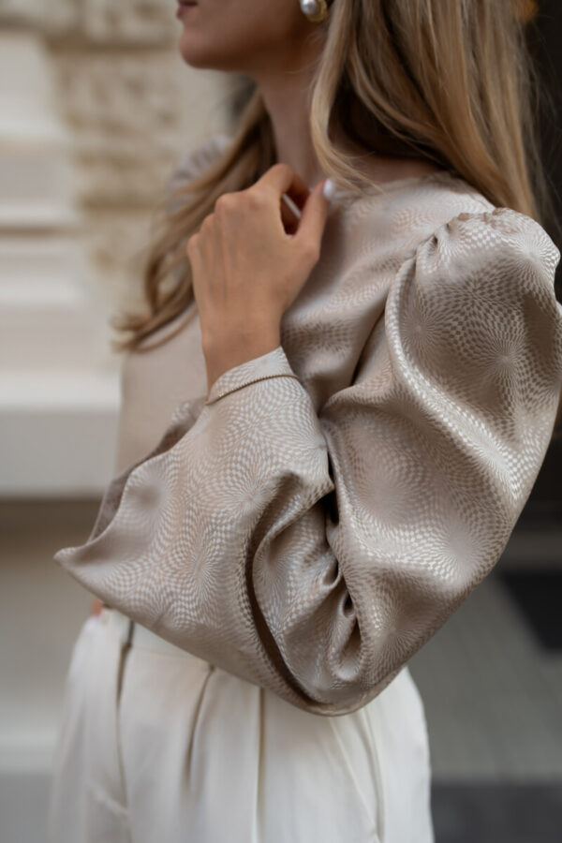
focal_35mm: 50
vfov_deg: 39.6
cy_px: 422
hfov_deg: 27.0
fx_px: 1171
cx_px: 281
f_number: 2.2
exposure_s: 1/250
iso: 100
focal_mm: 50
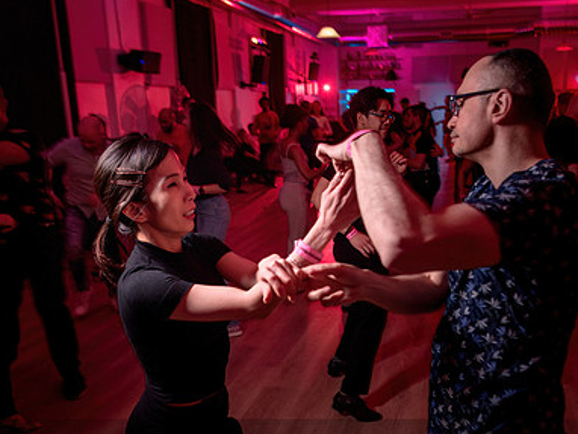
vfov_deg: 40.5
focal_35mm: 35
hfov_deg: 52.2
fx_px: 585
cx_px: 348
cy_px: 262
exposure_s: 1/40
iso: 400
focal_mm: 24
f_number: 2.8
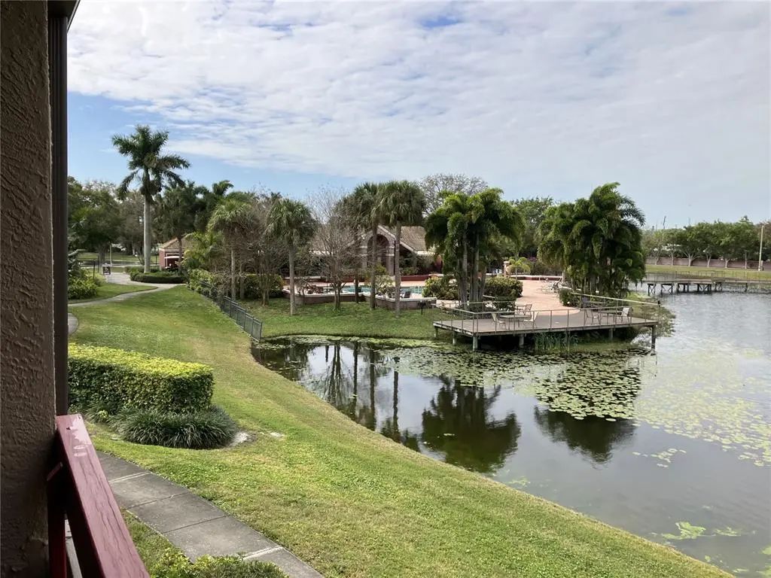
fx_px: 624
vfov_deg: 49.7
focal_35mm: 28
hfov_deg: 63.4
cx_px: 386
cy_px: 289
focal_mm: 3.99
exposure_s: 1/2288
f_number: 1.8
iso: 32
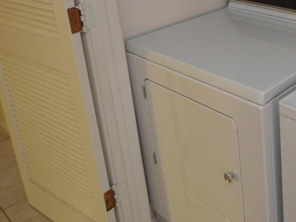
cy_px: 12
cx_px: 289
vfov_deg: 32.2
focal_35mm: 42
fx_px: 359
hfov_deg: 39.9
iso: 400
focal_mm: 10
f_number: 3.5
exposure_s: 1/60
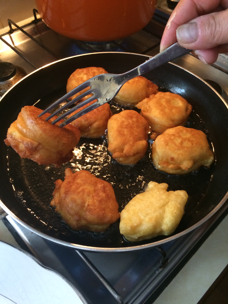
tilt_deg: -56.1
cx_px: 114
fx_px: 255
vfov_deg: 61.7
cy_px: 152
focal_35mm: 29
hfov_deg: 48.2
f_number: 2.2
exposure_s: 1/17
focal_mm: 4.15
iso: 250
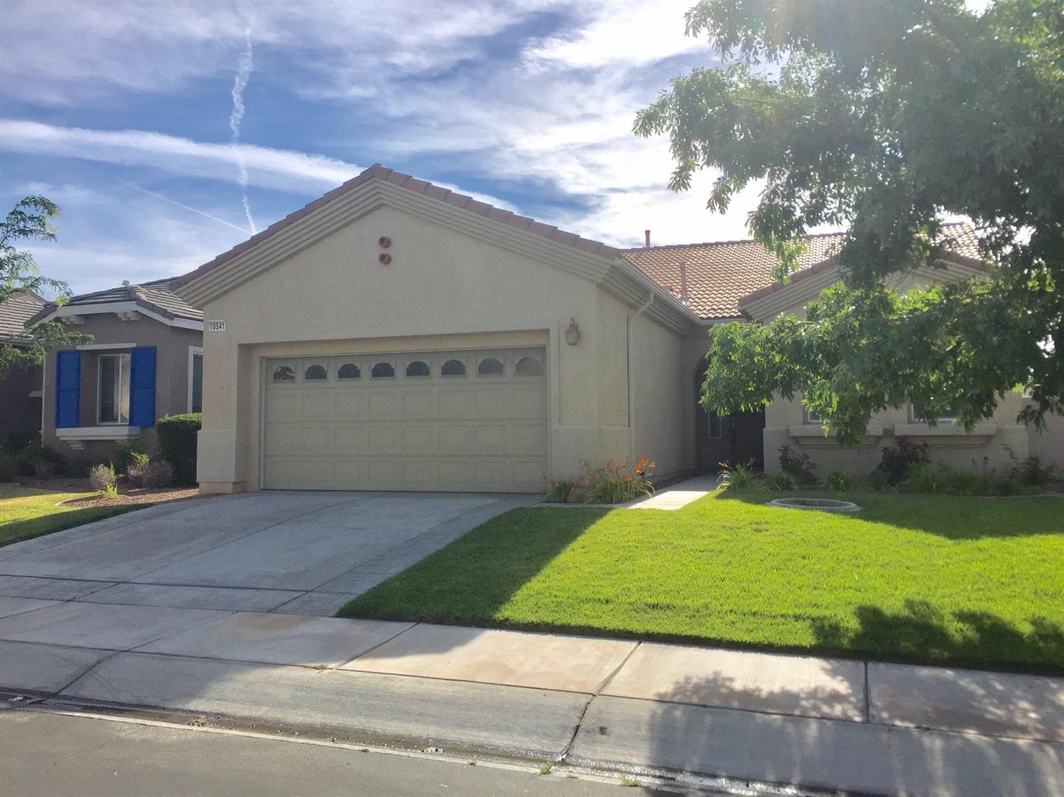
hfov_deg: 61.7
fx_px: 891
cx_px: 532
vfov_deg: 48.2
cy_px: 398
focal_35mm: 29
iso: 32
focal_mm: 4.15
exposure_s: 1/3049
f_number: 2.2
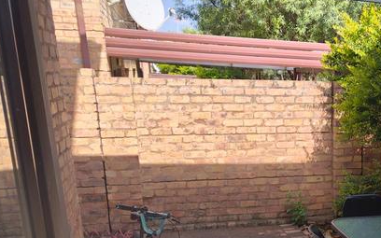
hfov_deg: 34.8
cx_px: 361
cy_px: 243
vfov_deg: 22.9
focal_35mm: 54
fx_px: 561
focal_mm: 4.7
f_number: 1.8
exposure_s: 1/256
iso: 100
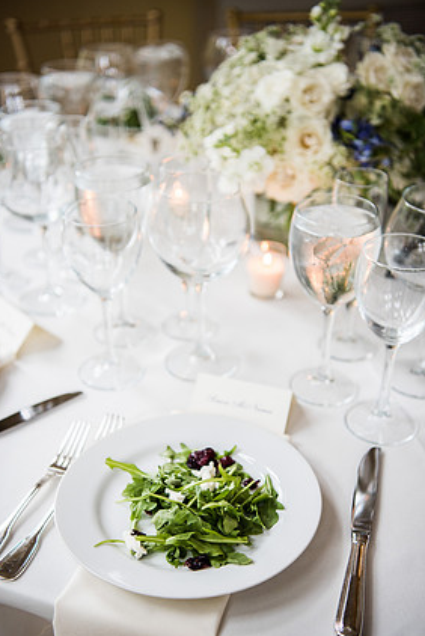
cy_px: 333
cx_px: 206
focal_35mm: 49
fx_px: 866
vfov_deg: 40.3
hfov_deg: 27.6
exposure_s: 1/160
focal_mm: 46
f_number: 2.8
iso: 320
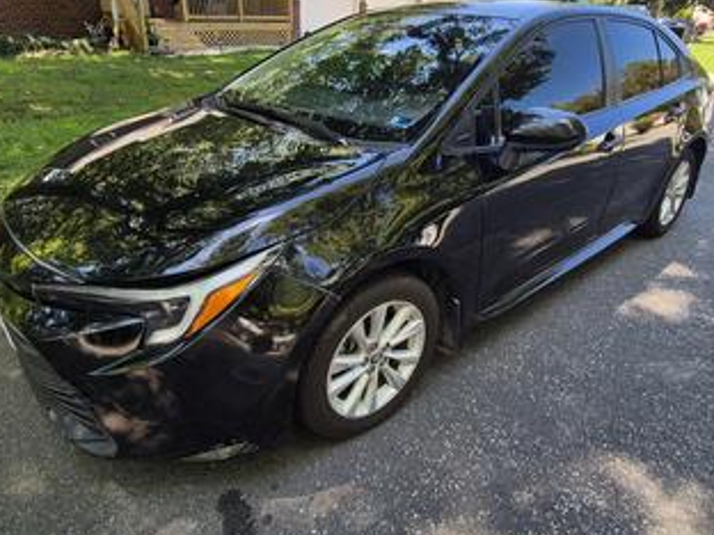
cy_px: 268
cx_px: 359
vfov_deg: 63.4
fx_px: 433
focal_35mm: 21
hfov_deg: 79.0
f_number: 2.2
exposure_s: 1/373
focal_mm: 2.2
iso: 50
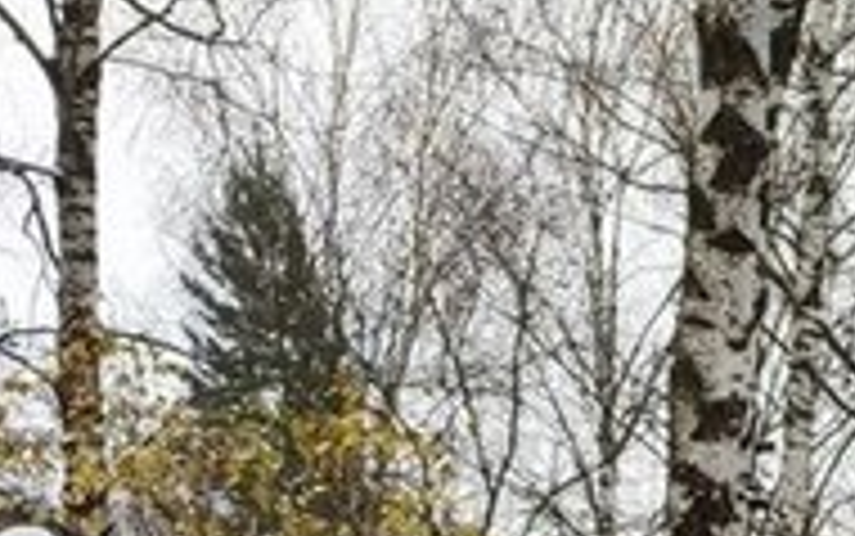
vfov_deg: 7.9
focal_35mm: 143
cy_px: 1617
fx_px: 3334
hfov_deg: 13.3
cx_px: 1485
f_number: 1.9
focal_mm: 6.04
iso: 80
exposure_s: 1/100
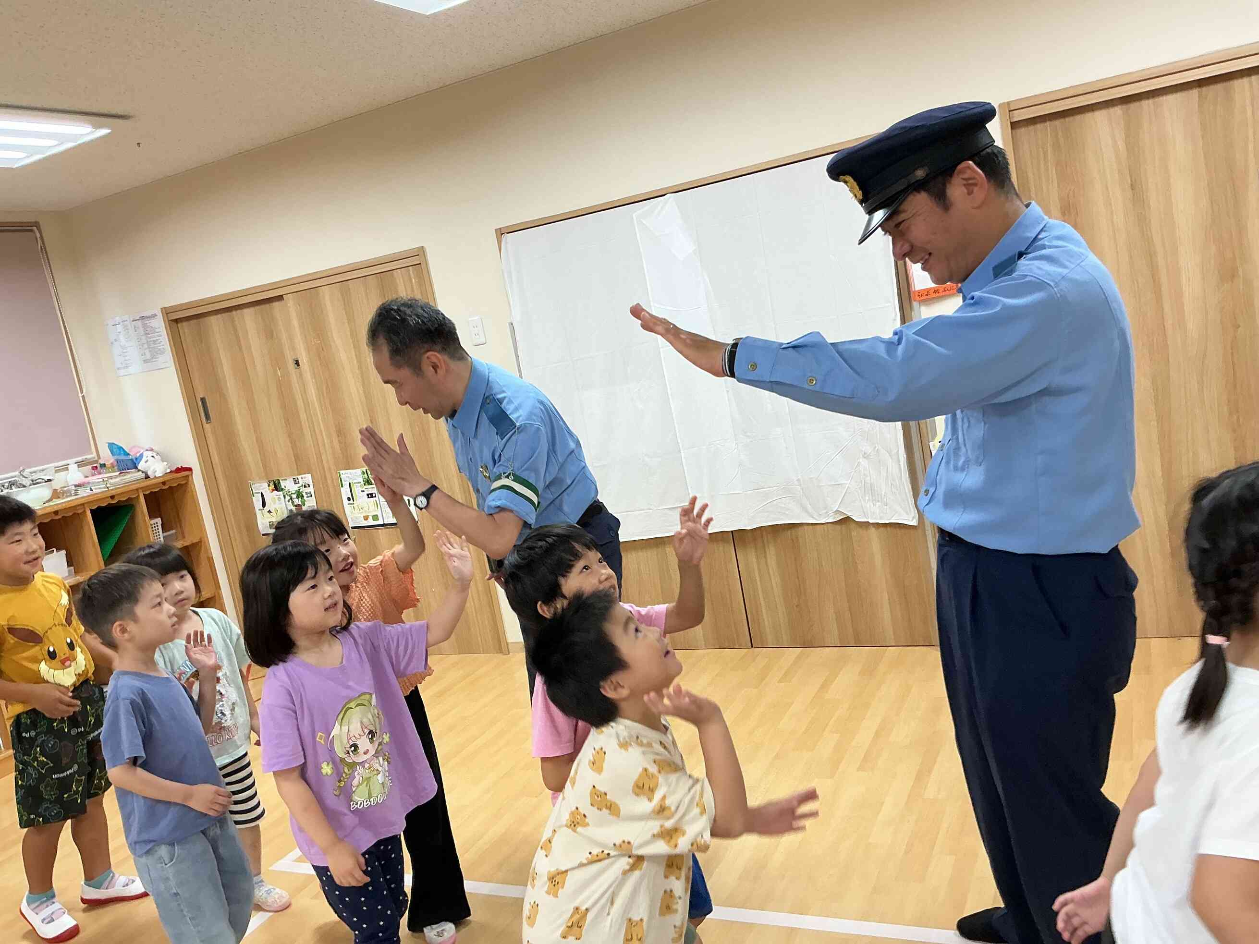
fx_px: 1055
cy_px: 472
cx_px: 630
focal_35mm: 29
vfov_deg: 48.2
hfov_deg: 61.7
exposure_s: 1/120
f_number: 1.8
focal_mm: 3
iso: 64
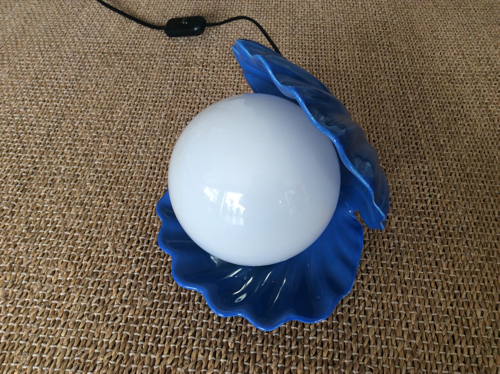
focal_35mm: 32
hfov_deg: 56.9
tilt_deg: -47.5
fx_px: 462
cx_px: 250
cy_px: 187
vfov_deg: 44.1
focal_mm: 3.3
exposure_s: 1/33
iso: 40
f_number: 2.4
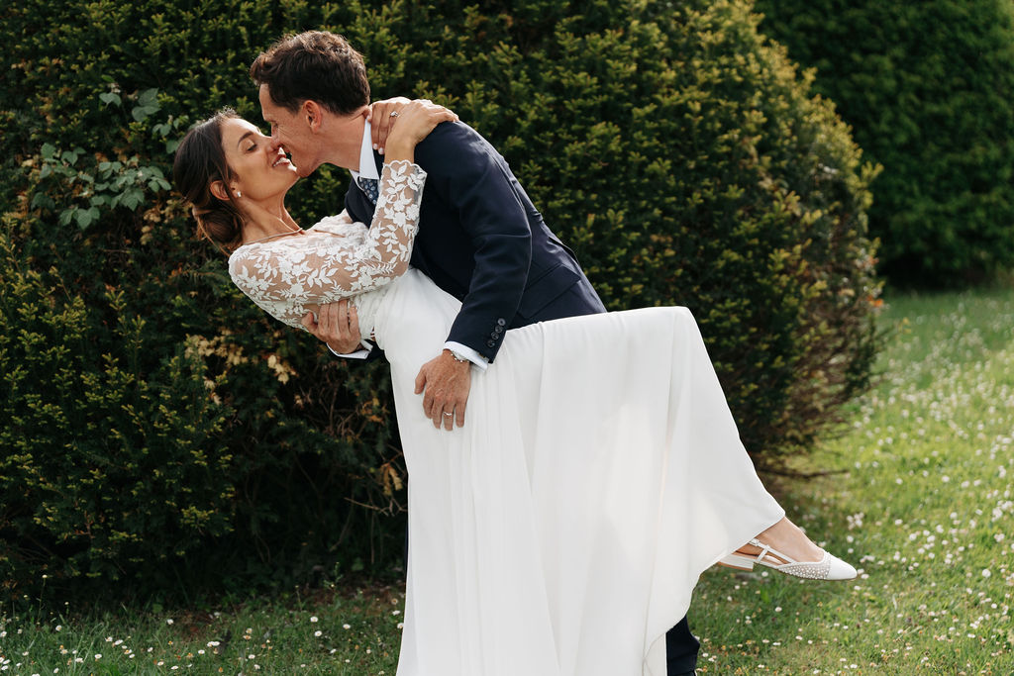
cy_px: 338
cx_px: 507
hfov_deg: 28.8
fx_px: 1972
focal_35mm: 70
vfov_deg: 19.5
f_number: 2.8
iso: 160
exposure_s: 1/2500
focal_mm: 70
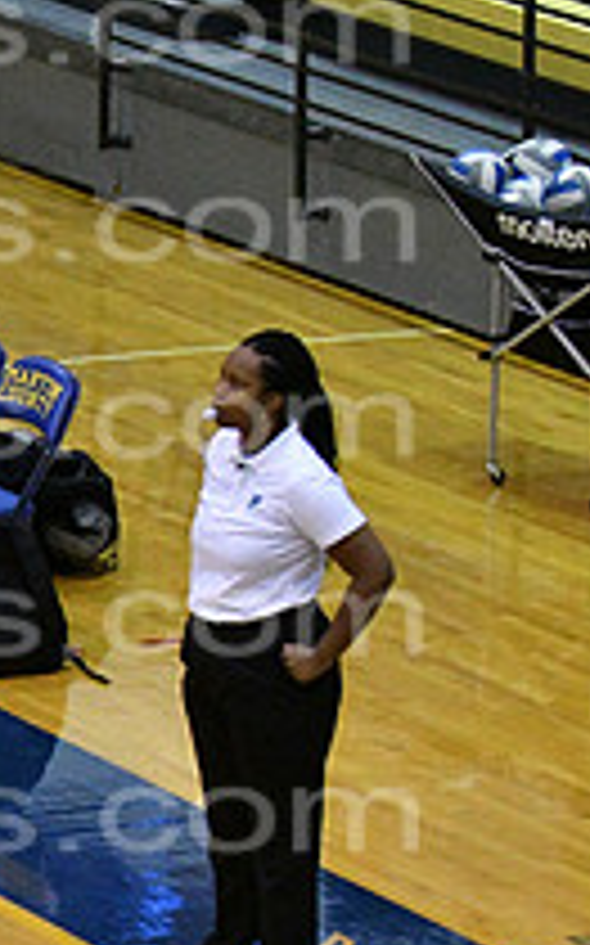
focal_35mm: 592
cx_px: -590
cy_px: 722
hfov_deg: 2.2
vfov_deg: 3.6
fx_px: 15251
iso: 8000
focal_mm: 140
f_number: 4
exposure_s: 1/640
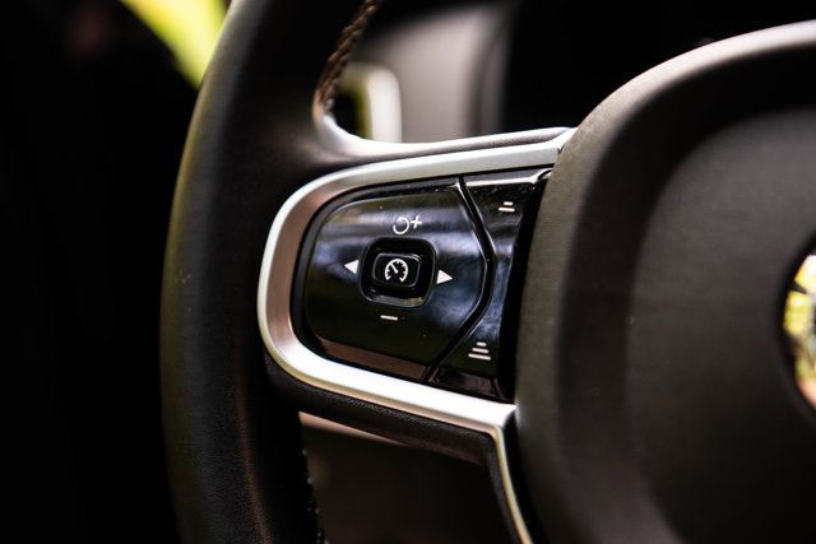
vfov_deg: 26.0
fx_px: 1179
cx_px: 408
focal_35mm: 52
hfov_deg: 38.2
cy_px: 272
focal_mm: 52
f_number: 3.5
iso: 1000
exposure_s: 1/200
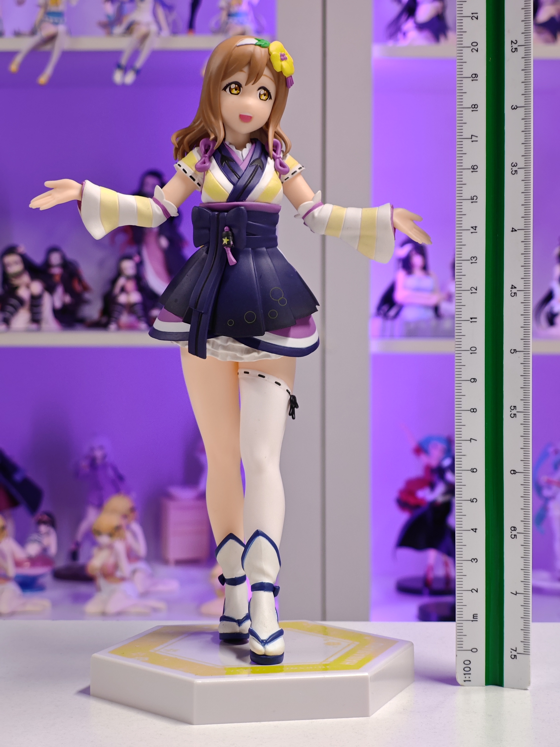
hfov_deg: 18.4
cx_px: 280
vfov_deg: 24.4
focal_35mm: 80
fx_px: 1726
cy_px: 374
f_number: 2.4
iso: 400
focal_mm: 7.48
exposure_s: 1/17.1
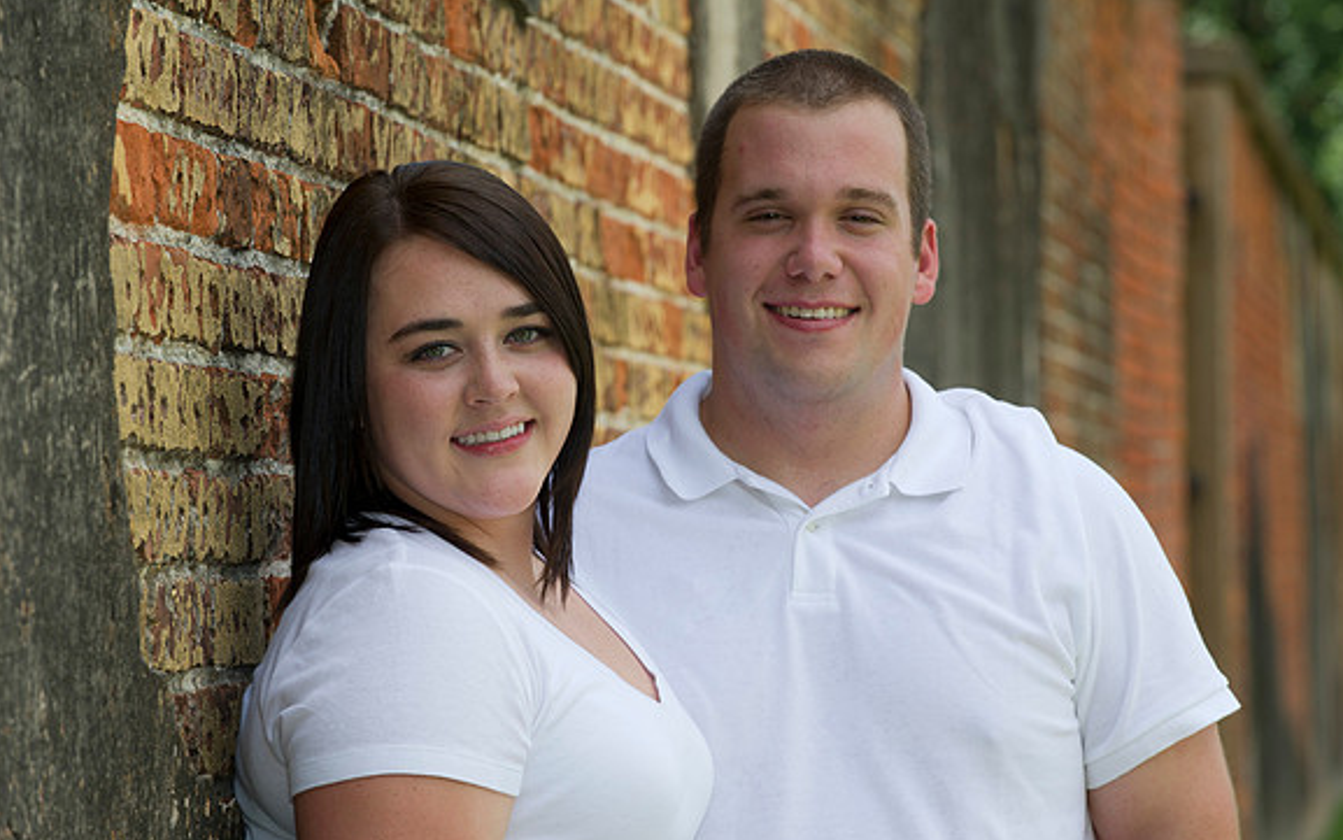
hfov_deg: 12.0
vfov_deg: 7.5
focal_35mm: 174
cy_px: 423
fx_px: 6370
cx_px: 673
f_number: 7.1
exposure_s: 1/125
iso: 200
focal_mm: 170
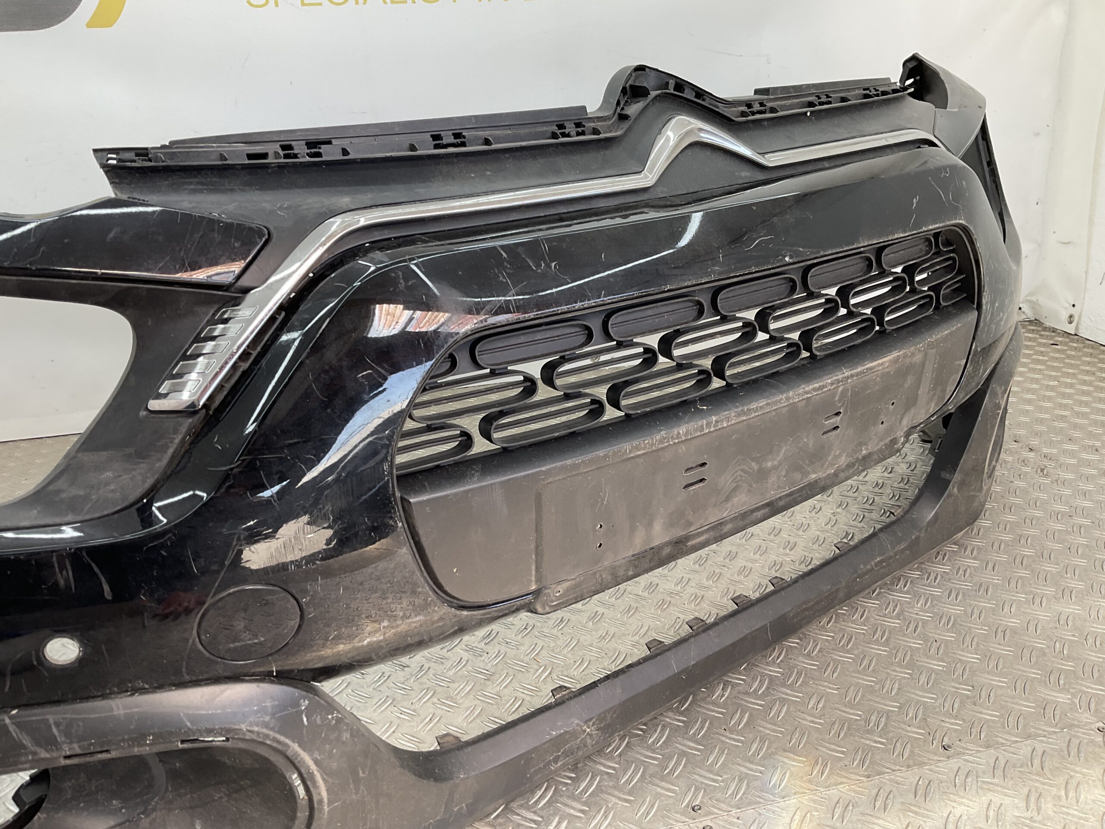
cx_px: 552
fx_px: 926
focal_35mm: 29
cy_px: 414
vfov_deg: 48.2
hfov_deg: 61.7
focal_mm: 3
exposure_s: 1/100
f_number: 1.8
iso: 25
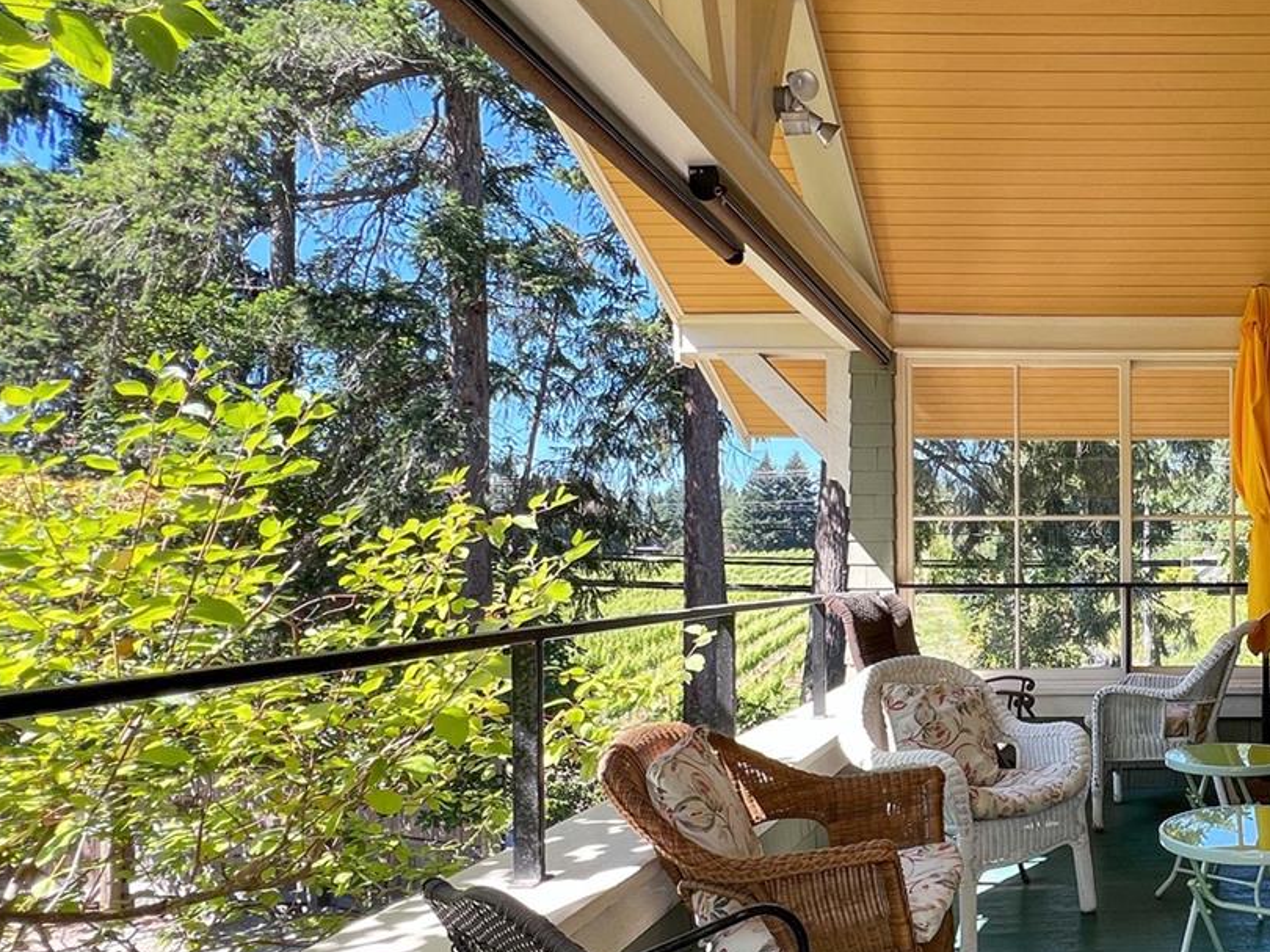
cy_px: 728
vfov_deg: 36.7
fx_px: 1394
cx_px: 1129
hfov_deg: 44.8
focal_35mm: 38
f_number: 1.8
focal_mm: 20
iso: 100
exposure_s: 1/500
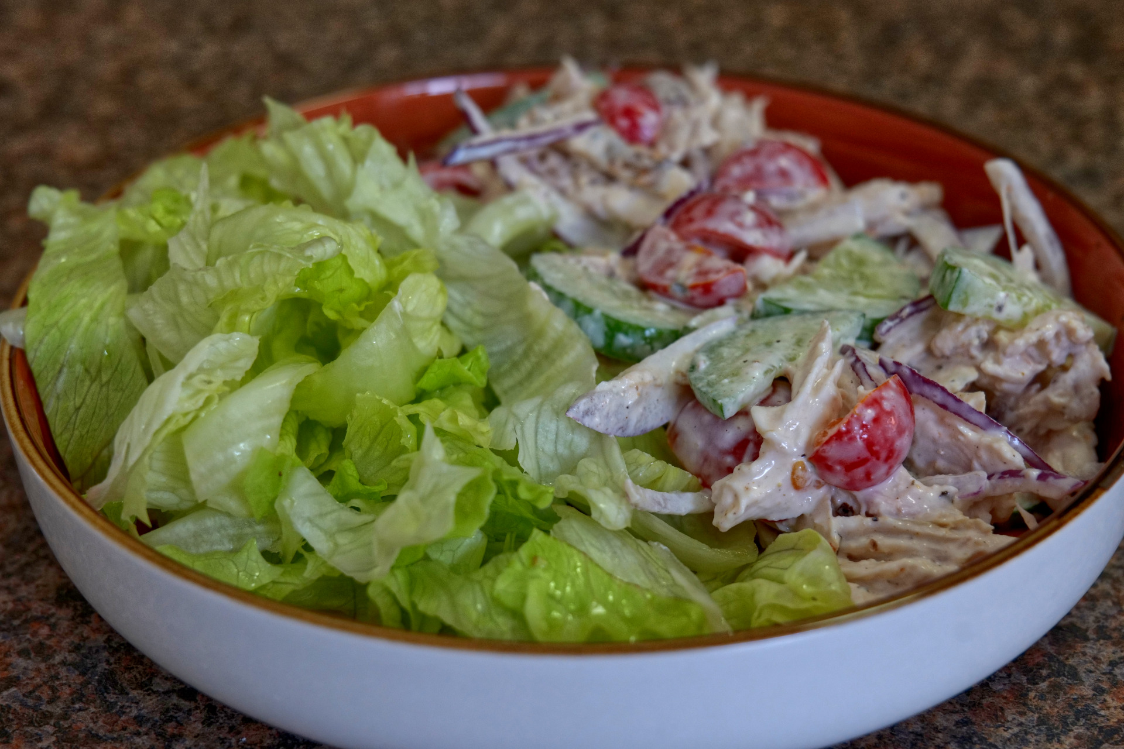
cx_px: 562
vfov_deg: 22.6
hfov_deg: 33.4
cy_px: 374
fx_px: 1873
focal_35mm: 60
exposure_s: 1/60
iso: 2000
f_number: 7.1
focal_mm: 60
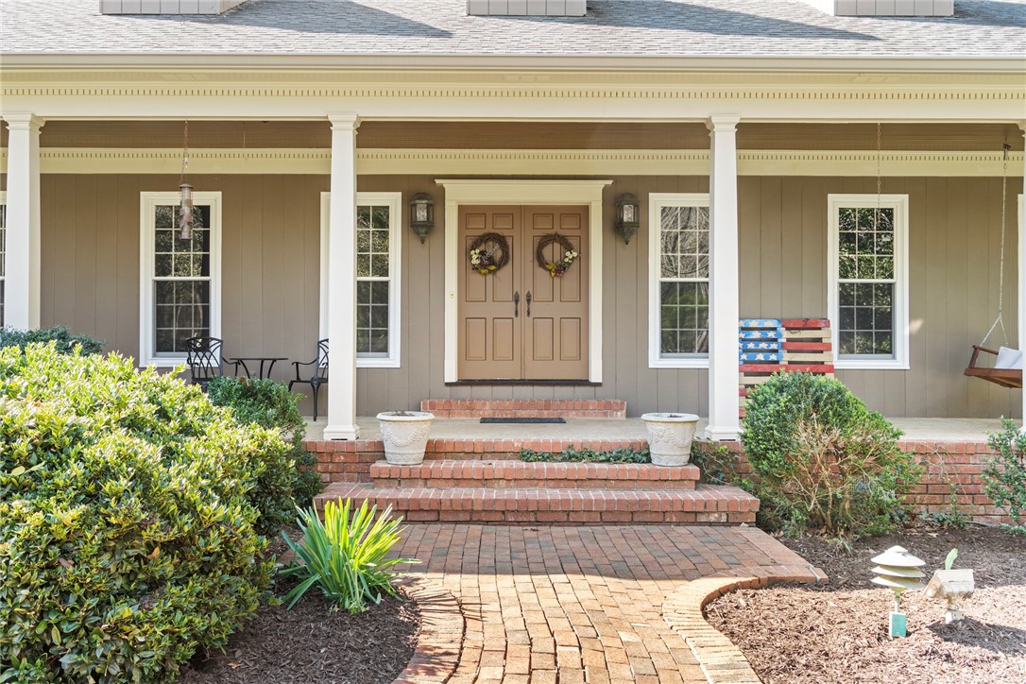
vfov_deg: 41.1
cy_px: 342
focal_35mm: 32
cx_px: 513
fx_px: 912
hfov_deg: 58.7
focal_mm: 32
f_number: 6.3
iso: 100
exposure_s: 1/6
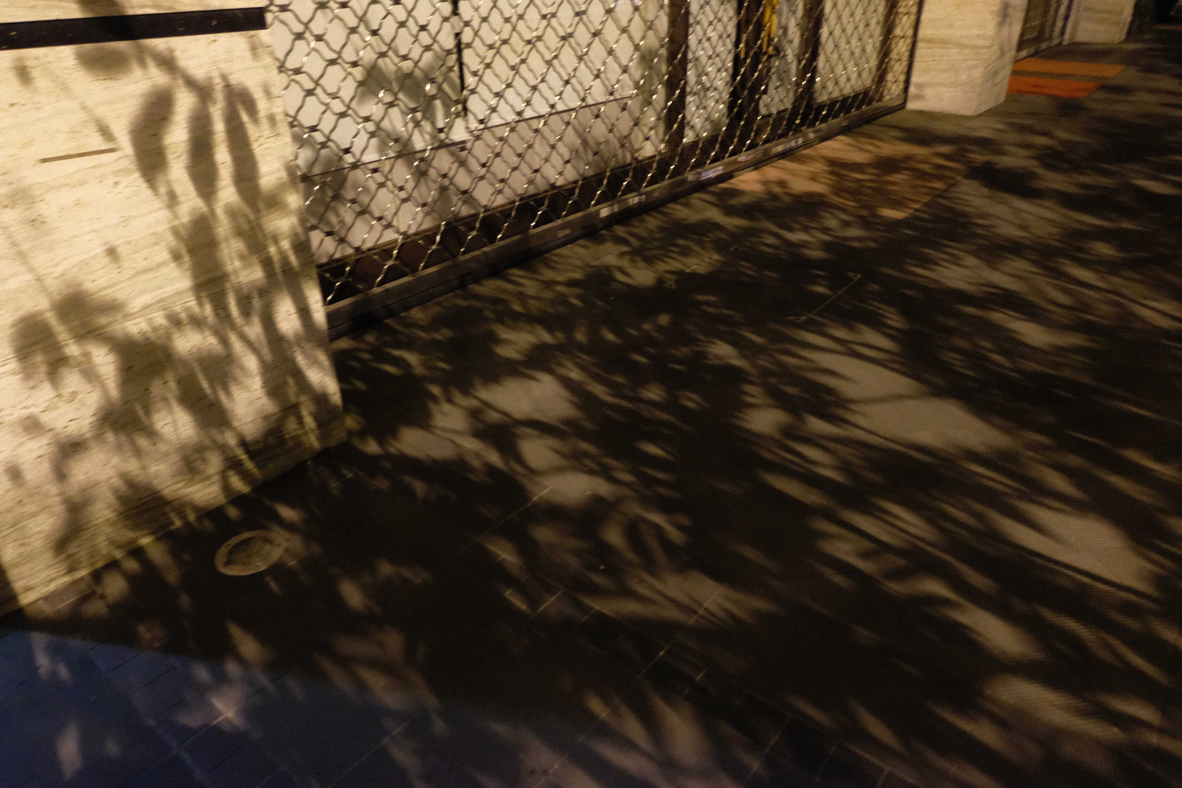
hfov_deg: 73.7
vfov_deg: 53.1
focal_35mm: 24
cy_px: 394
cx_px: 591
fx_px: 788
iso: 3200
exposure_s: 1/6
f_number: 3.5
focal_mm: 16
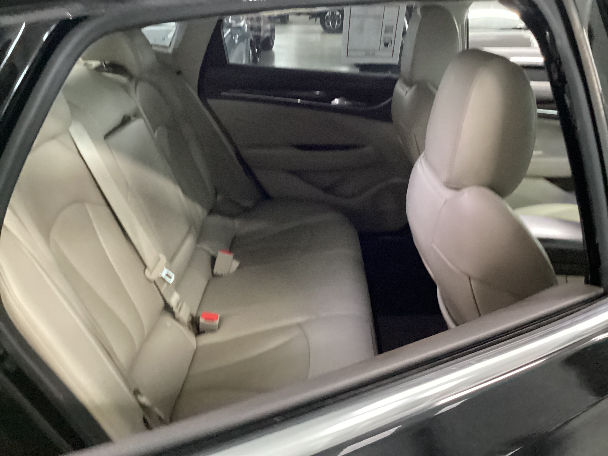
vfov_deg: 45.4
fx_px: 544
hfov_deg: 58.4
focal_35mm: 31
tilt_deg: -23.8
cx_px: 304
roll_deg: -1.0
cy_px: 228
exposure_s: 1/25
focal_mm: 3.3
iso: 640
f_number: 2.4
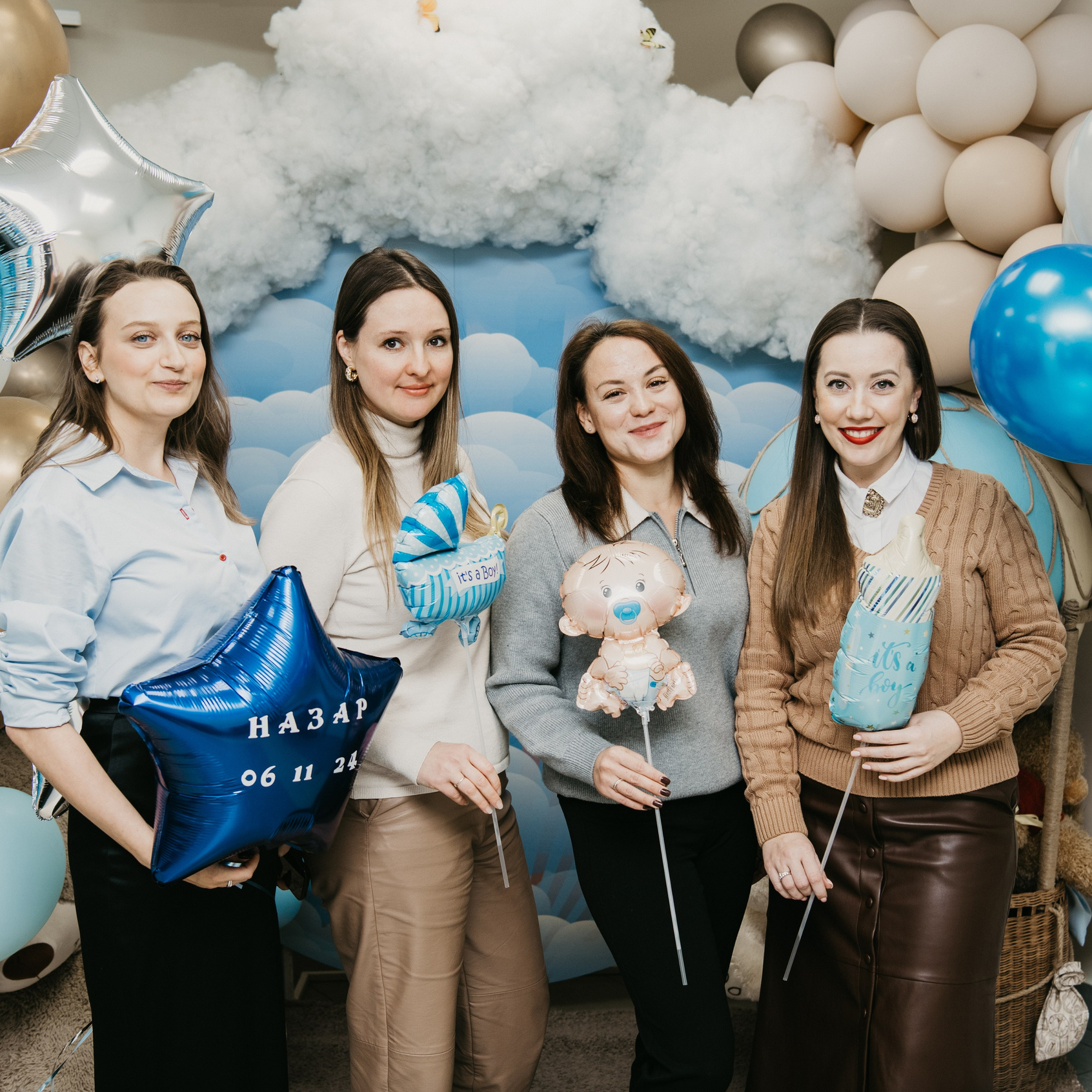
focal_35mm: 54
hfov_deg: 31.6
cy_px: 545
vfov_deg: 31.6
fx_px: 1927
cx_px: 565
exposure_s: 1/160
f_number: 4
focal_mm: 42
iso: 160
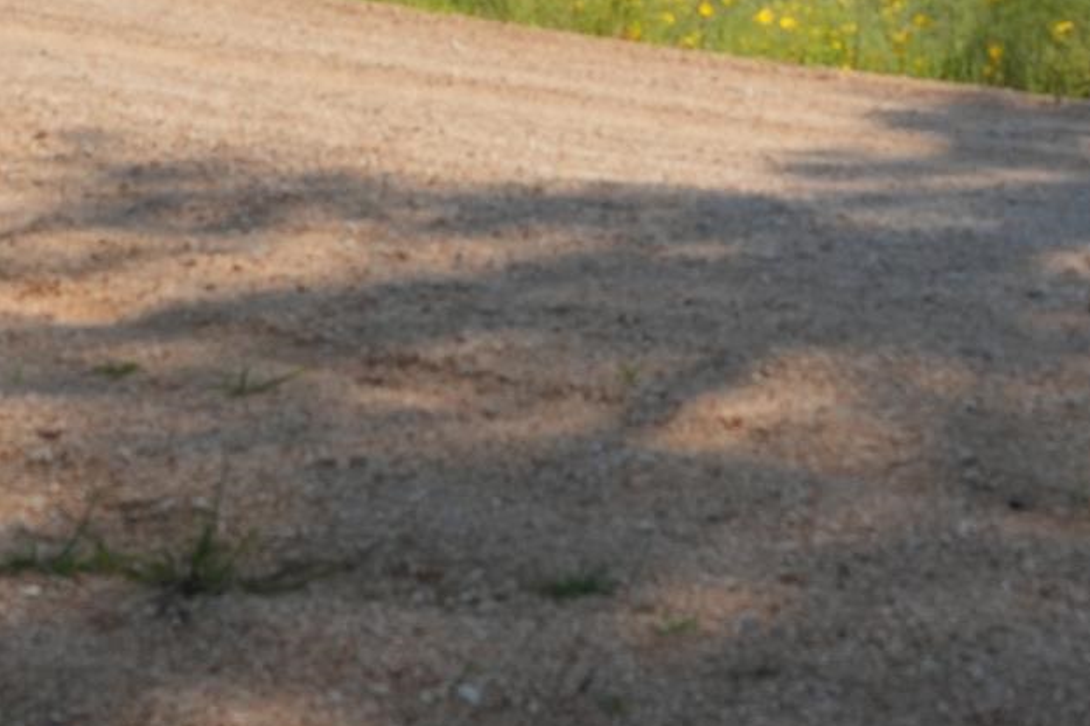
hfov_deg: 17.8
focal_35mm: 115
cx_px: 584
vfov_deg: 11.4
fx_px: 3481
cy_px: -380
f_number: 7.1
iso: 640
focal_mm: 35
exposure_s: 1/2000
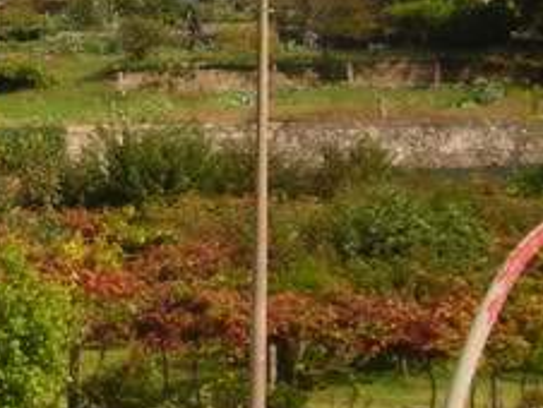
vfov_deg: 8.6
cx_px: -339
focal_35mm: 172
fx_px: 2701
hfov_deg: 10.9
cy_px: -62
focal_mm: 6.3
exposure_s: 1/183
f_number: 6.4
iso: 50
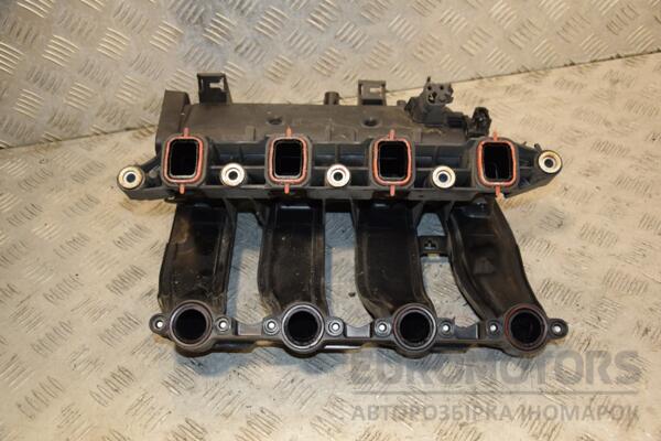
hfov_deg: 51.3
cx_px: 330
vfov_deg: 35.5
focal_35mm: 38
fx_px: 688
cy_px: 220
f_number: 5
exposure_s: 1/200
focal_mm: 25
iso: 800
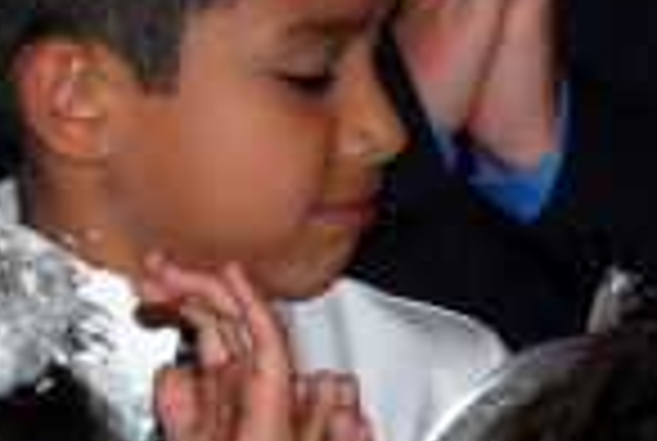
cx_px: -540
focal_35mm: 887
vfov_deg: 1.6
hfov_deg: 2.3
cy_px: -396
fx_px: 16224
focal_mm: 135
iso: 200
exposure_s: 1/60
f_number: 5.6
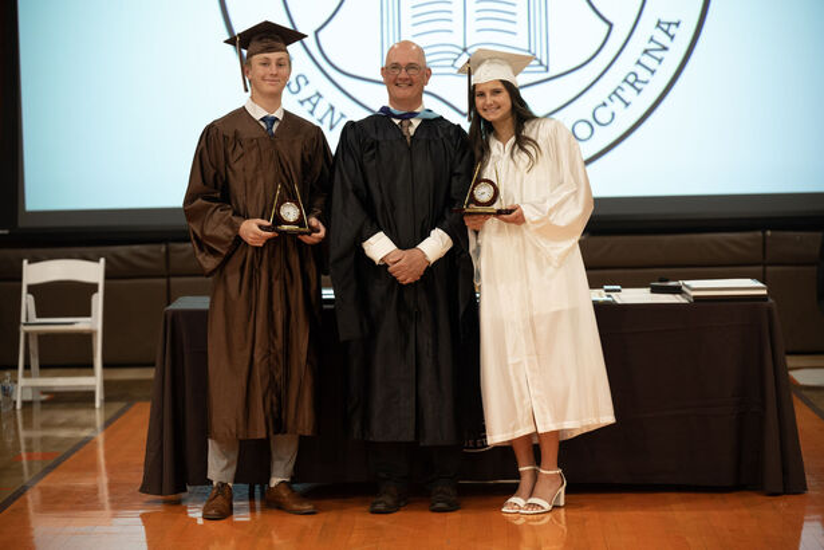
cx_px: 412
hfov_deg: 18.6
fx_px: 2518
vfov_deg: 12.5
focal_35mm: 110
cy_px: 275
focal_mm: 110
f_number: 3.2
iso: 1600
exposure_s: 1/125
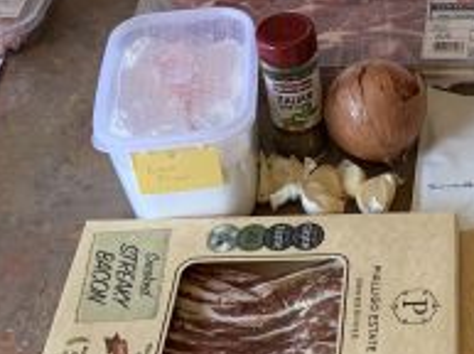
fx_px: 1107
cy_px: 59
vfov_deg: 18.0
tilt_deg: -38.2
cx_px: 437
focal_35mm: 81
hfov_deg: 23.5
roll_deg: +2.4
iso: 125
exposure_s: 1/60
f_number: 1.8
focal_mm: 4.25
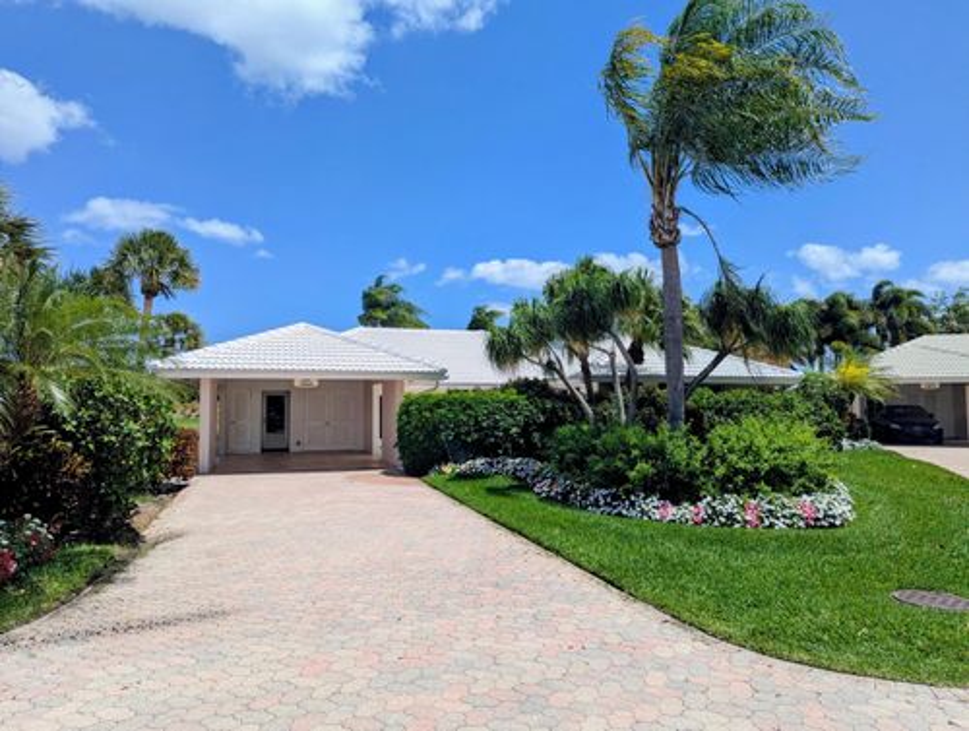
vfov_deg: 57.0
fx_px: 673
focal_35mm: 24
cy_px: 366
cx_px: 484
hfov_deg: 71.5
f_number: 1.85
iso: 44
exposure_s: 1/4184
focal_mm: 6.81
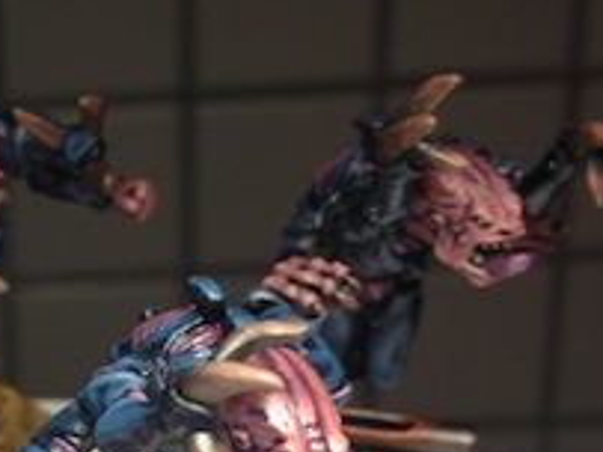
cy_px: 317
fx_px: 1706
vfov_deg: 15.0
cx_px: -58
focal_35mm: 98
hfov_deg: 19.2
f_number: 2.4
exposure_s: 1/20
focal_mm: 4.28
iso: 64
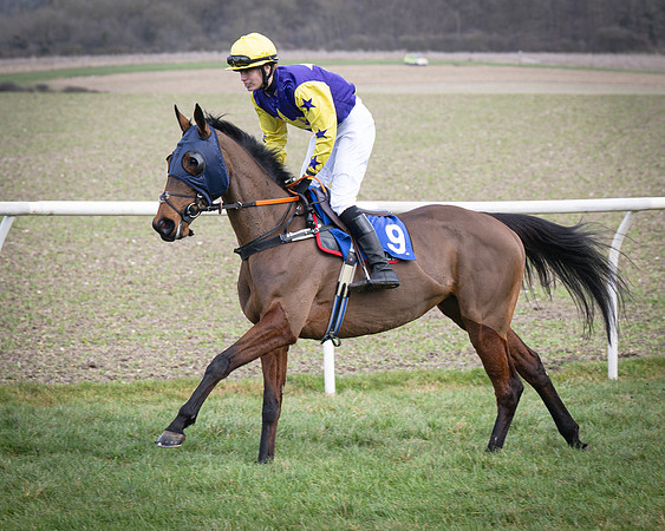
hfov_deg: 8.3
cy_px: 234
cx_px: 302
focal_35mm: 232
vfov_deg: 6.7
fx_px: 4569
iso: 200
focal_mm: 87
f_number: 4
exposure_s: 1/640
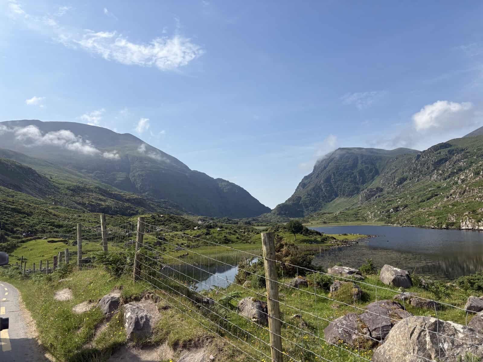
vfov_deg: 53.1
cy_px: 181
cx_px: 242
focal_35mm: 26
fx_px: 363
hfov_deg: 67.3
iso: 50
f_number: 1.6
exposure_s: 1/4329
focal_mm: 6
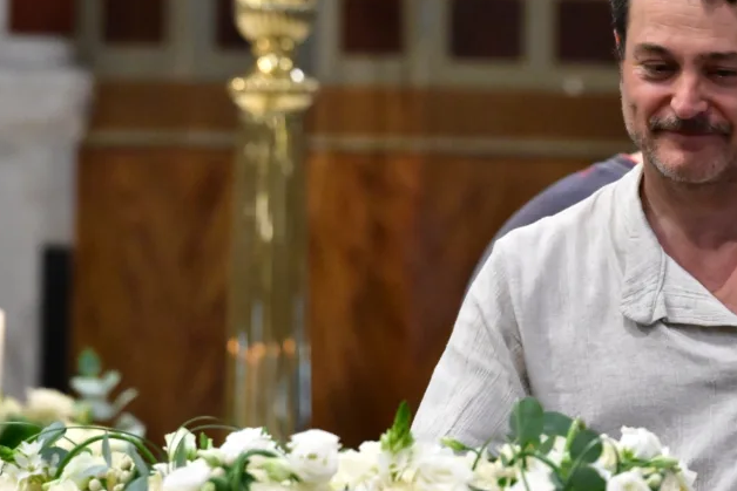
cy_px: 226
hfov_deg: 4.2
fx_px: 10013
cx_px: 576
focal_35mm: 489
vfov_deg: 2.8
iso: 8000
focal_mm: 200
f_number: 4.5
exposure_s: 1/250
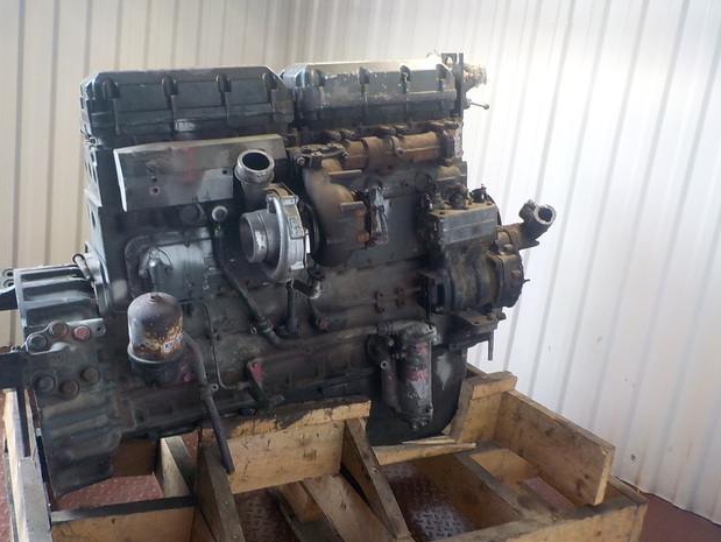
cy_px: 279
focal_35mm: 31
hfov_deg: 58.3
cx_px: 369
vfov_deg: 45.5
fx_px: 646
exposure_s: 1/30
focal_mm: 4.1
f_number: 3.3
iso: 200
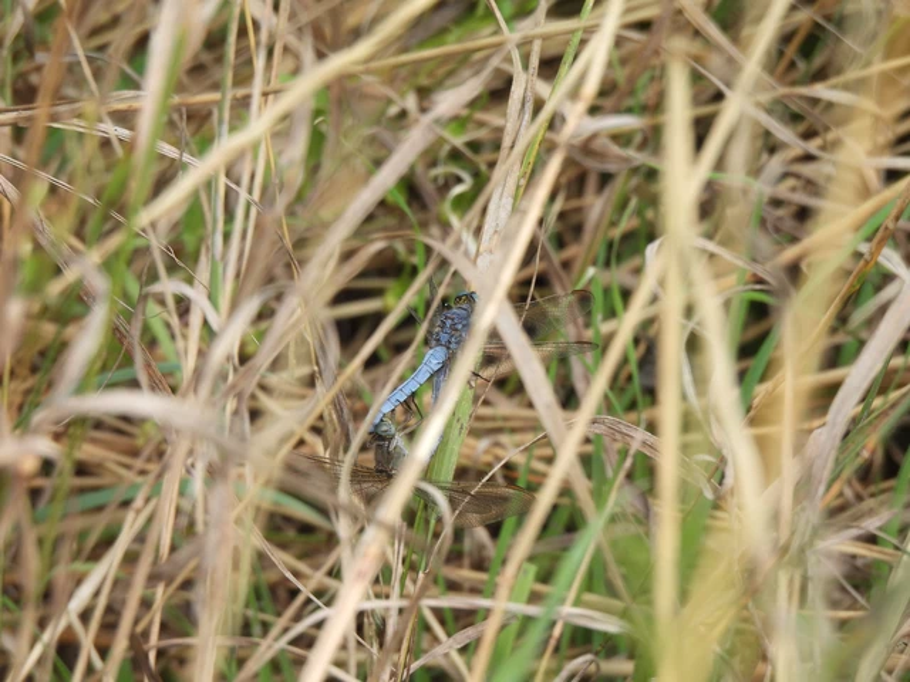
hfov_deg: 3.1
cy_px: 341
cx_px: 455
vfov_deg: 2.3
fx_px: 17087
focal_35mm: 650
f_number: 5.6
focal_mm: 116
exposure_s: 1/160
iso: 100
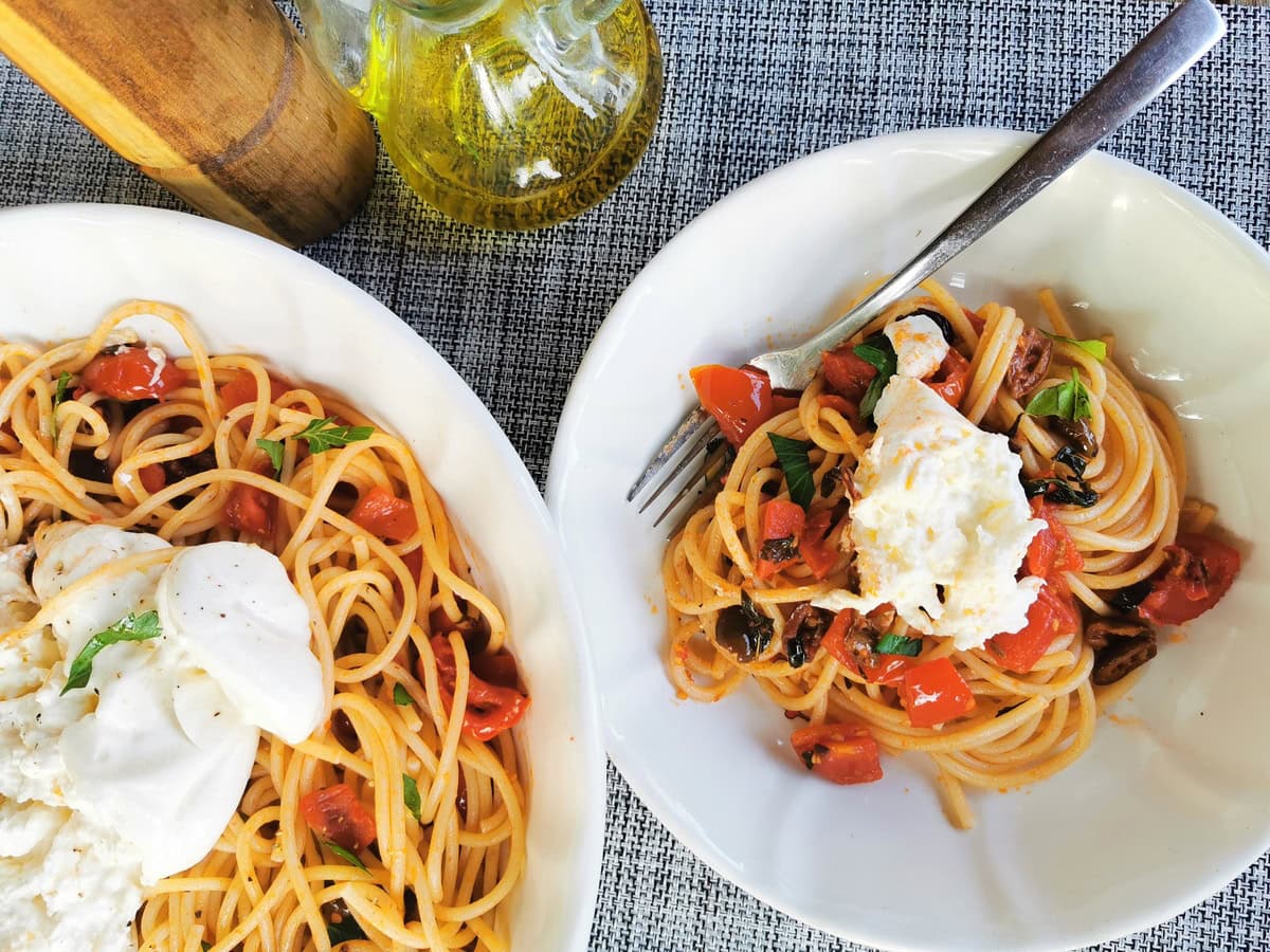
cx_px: 635
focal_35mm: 27
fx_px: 991
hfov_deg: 65.3
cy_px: 476
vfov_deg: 51.4
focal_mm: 5.6
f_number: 1.6
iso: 50
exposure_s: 1/175
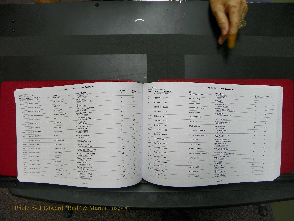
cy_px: 110
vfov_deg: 53.1
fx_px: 221
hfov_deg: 67.3
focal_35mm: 26
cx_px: 147
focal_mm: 4.6
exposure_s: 1/30
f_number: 2.8
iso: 100
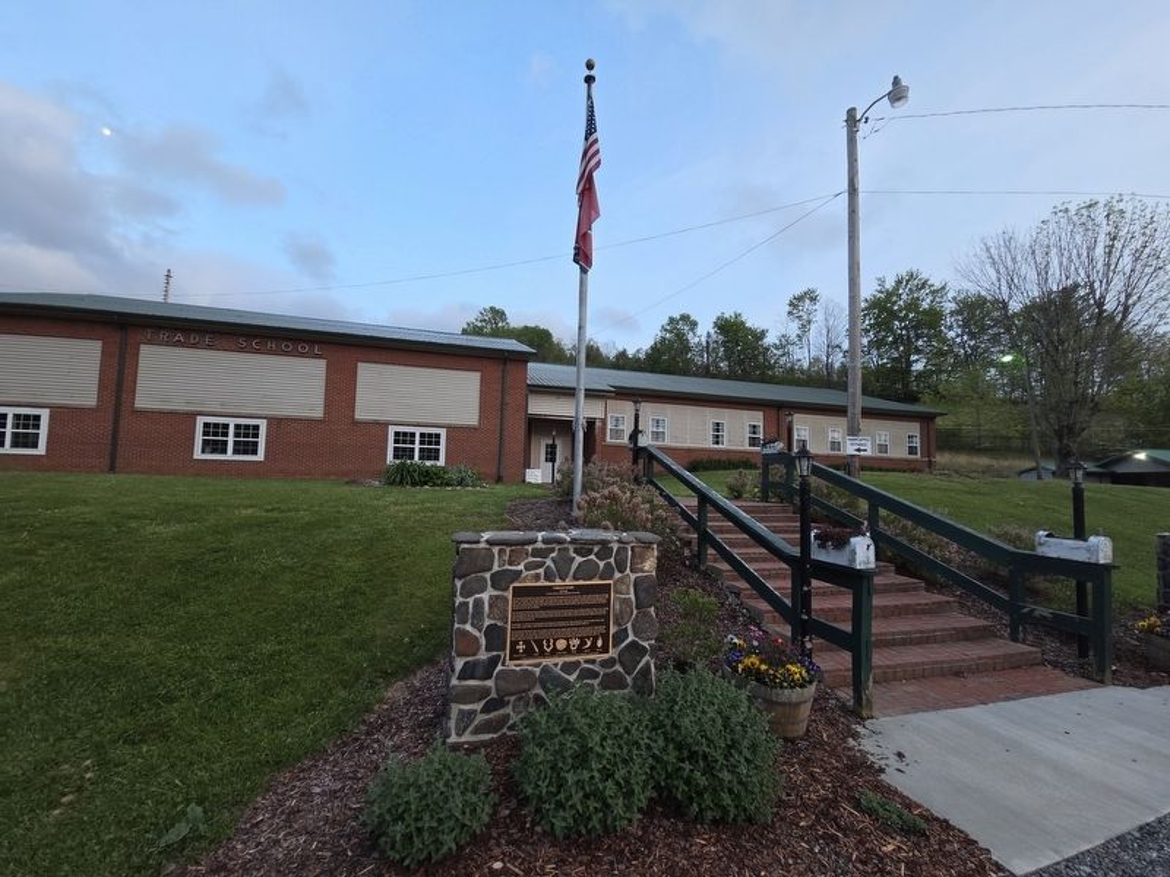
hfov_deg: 106.2
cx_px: 585
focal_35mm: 13
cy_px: 438
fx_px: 439
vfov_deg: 89.9
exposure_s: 1/120
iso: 100
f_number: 2.2
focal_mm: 2.2
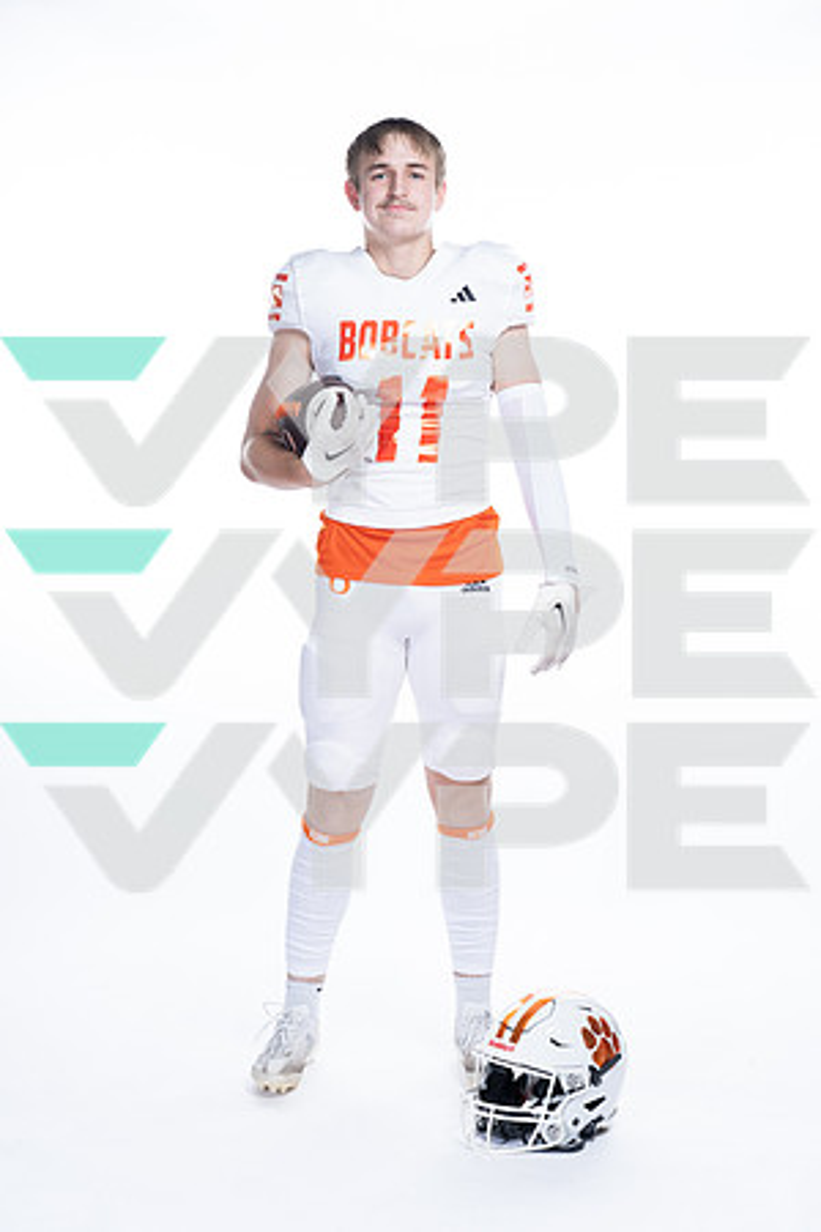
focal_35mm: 57
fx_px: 1950
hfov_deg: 23.8
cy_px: 616
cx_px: 410
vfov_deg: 35.1
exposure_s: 1/250
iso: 400
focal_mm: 57
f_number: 5.6
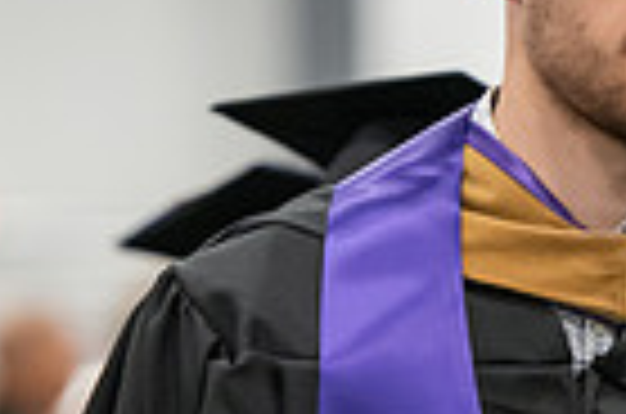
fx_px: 11260
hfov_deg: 3.2
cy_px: 263
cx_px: 829
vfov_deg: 2.1
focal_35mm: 649
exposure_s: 1/200
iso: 3200
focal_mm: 155
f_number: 3.2
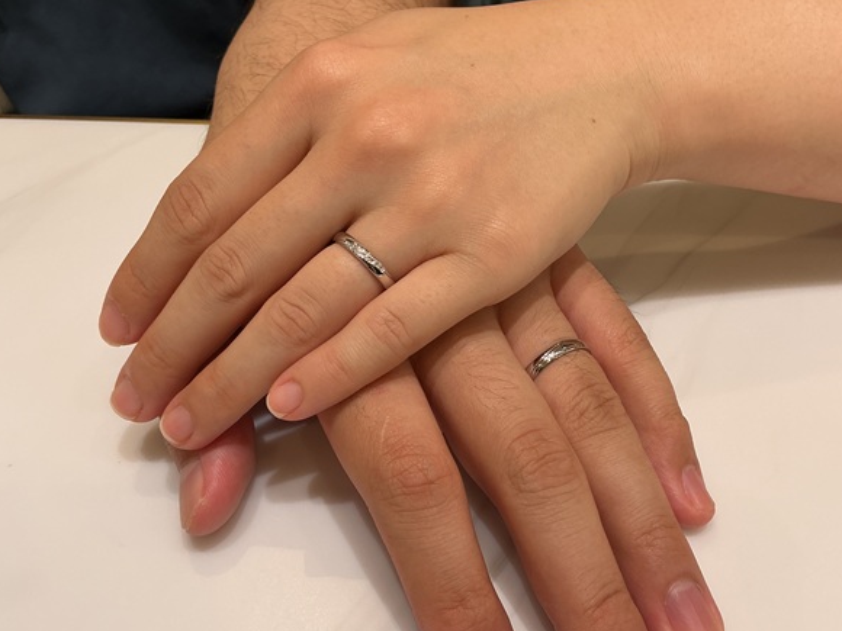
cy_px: 315
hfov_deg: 60.0
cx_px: 417
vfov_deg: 46.8
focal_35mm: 30
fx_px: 730
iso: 20
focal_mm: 3
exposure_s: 1/140
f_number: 1.8
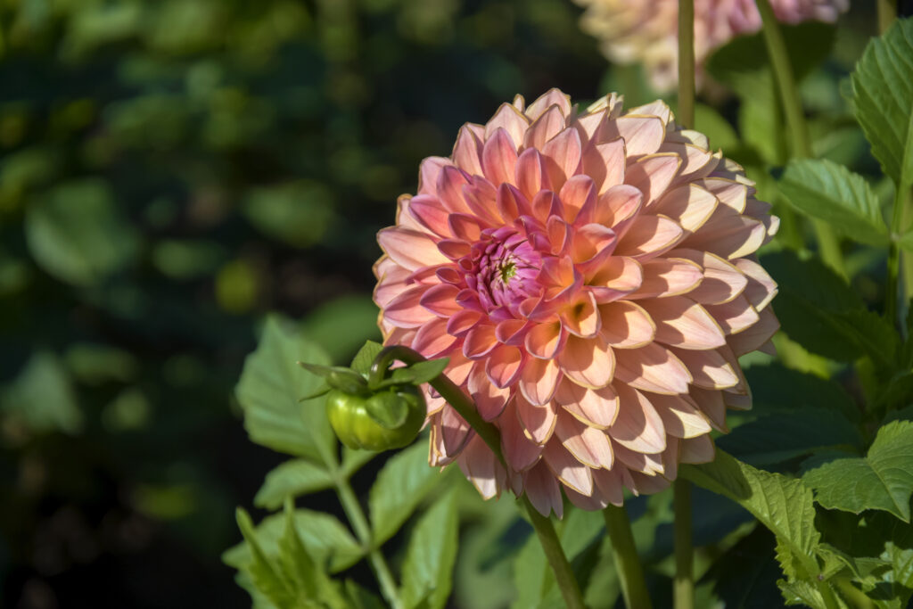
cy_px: 304
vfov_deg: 11.4
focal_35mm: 120
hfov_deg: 17.1
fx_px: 3044
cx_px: 456
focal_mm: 80
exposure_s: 1/640
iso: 100
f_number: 6.3
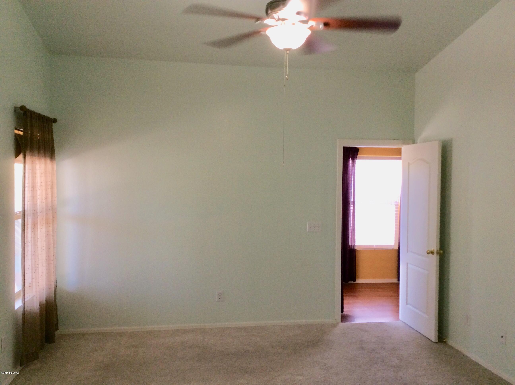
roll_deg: -2.2
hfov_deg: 56.9
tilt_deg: -1.9
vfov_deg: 44.1
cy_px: 192
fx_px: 475
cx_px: 258
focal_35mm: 32
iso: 40
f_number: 2.4
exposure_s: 1/25
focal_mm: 3.3
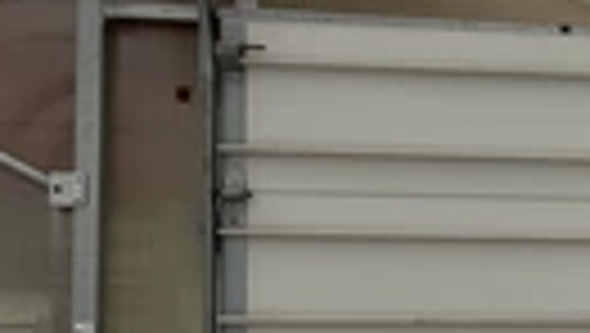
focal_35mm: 80
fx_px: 1253
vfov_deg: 14.9
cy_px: 315
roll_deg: -0.8
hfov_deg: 24.2
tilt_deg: +1.5
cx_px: 694
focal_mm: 6.76
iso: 80
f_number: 1.78
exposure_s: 1/8130
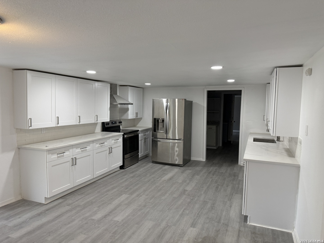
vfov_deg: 56.8
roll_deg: -1.0
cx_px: 162
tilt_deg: -3.7
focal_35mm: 24
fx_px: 225
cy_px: 122
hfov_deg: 71.6
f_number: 1.78
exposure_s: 1/120
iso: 200
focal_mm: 6.76
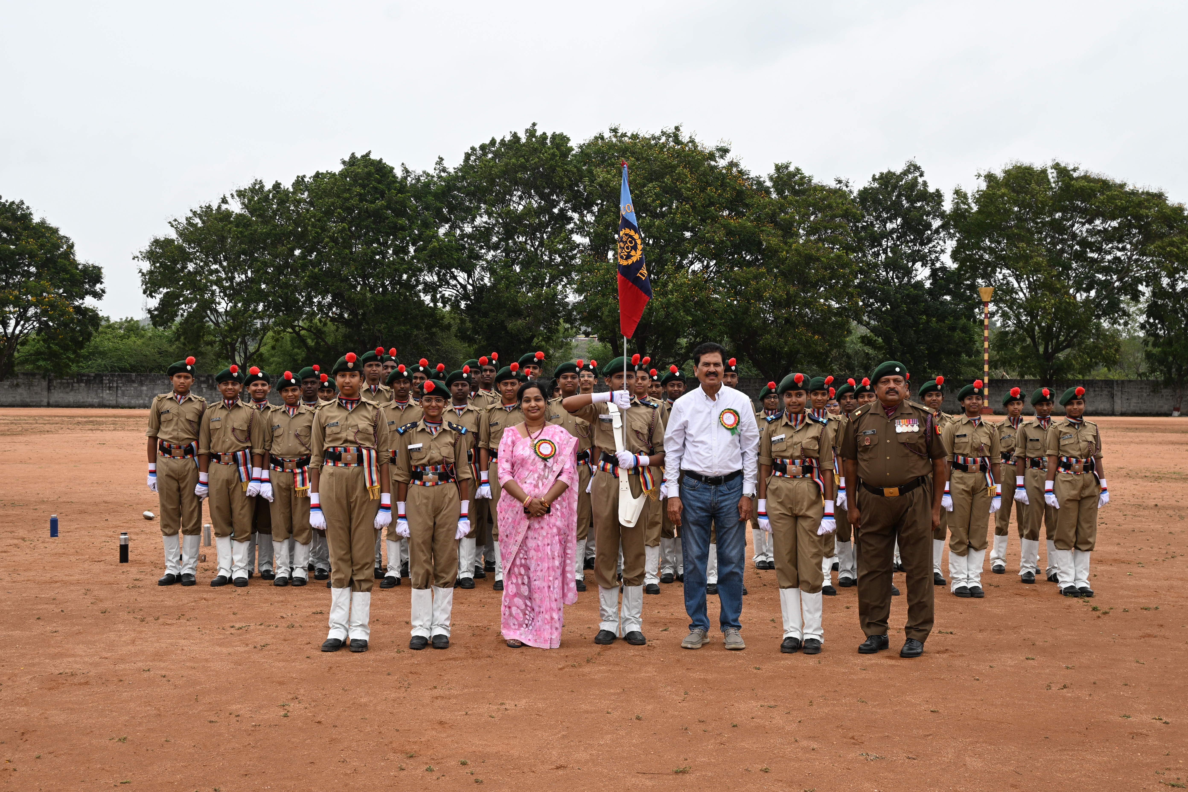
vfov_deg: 29.4
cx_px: 594
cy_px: 396
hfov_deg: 43.0
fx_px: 1510
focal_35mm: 46
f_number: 7.1
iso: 100
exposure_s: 1/200
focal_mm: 30.5
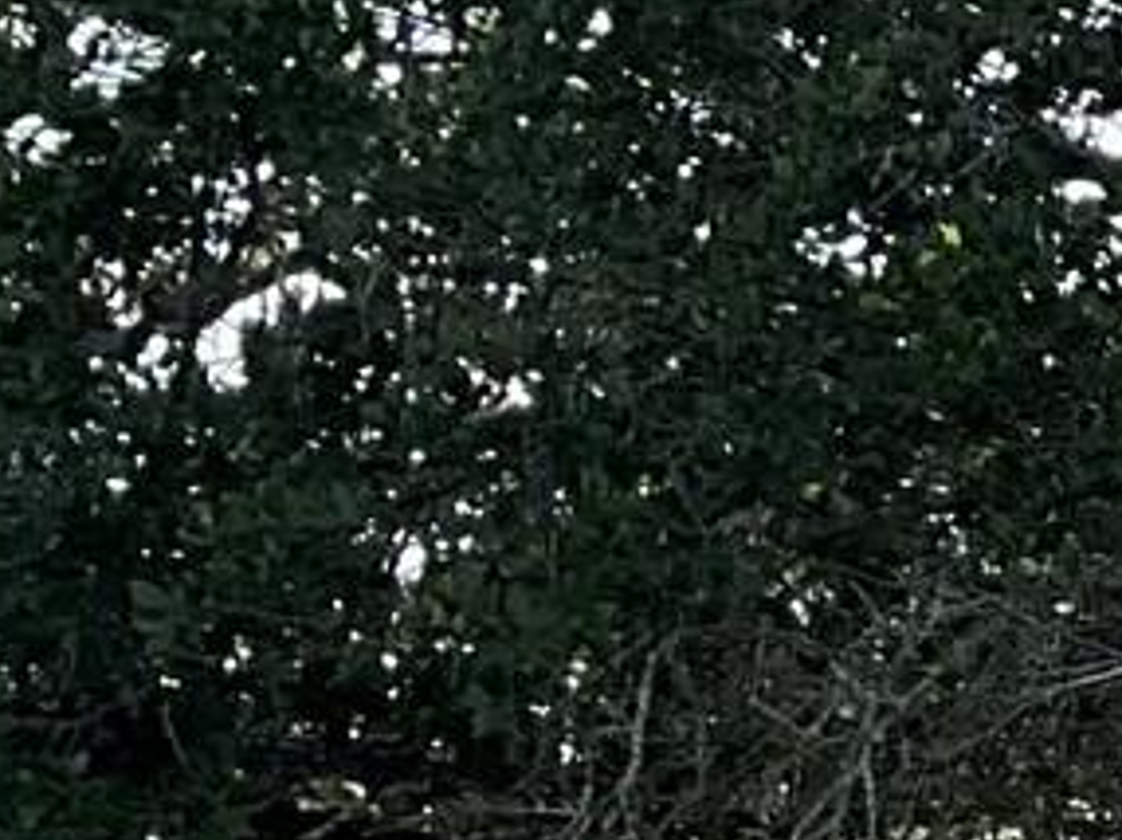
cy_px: 1397
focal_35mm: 208
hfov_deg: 7.7
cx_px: 3841
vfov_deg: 7.0
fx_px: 6736
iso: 25
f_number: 1.8
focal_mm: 3
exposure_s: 1/792
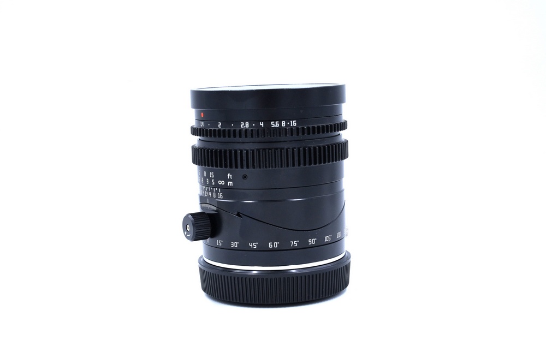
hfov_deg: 36.2
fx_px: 834
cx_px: 273
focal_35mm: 55
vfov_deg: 24.6
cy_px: 182
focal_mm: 55
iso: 800
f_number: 14
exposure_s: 1/125
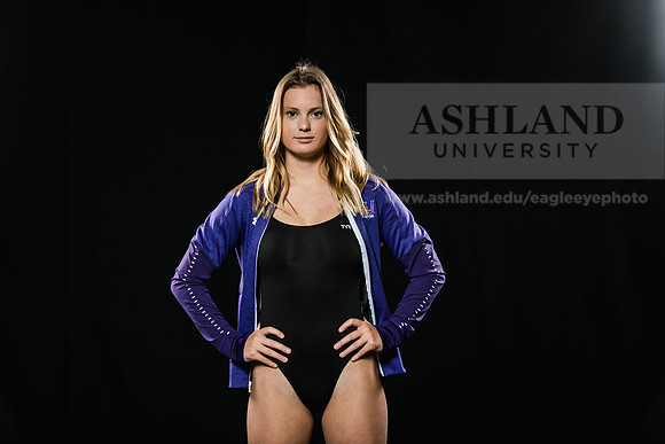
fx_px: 1811
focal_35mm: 98
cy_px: 222
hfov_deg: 20.8
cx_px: 332
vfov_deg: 14.0
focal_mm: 98
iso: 320
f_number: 5.6
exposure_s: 1/250
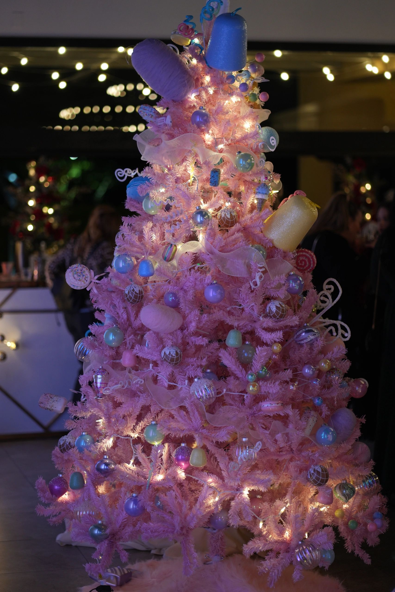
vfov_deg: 23.9
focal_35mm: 85
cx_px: 198
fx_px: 1399
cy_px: 296
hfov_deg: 16.1
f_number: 1.8
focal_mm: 85
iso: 800
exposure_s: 1/100
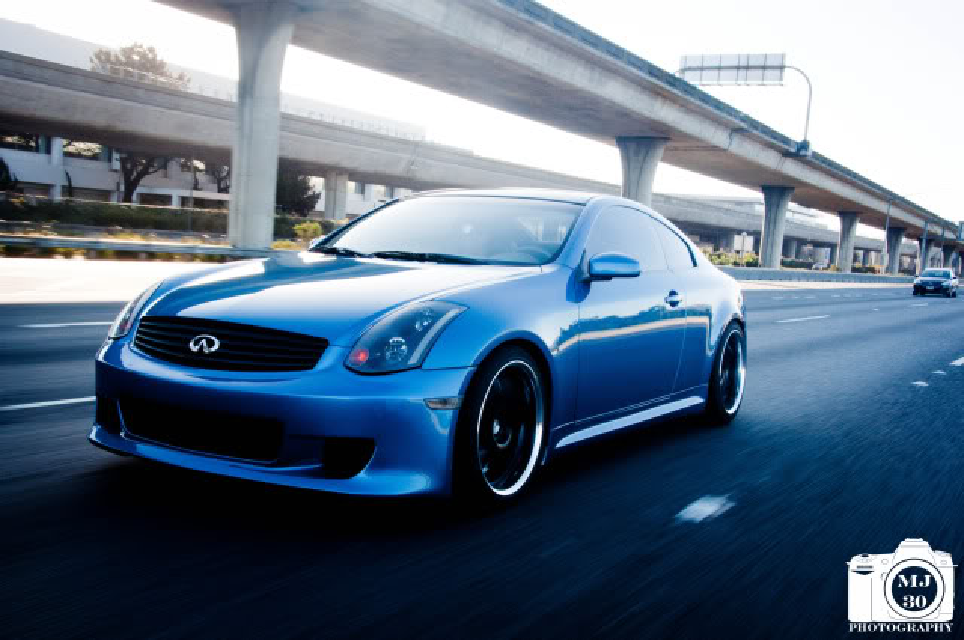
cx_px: 482
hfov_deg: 51.3
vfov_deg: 35.4
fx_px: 1003
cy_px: 320
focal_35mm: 38
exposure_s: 1/100
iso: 640
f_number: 20
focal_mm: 25
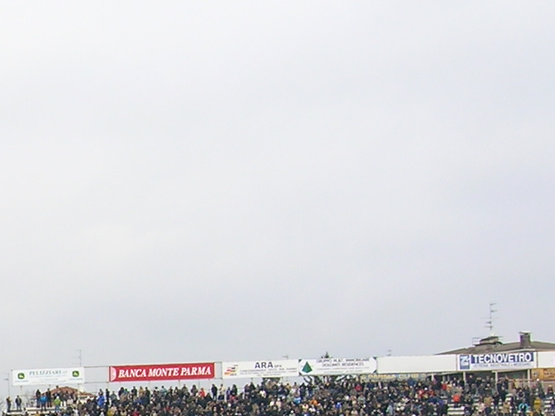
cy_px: 534
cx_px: -145
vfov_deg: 13.7
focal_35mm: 104
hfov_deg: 17.8
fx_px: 1666
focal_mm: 5.7
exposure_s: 1/69.7
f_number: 4.9
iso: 50
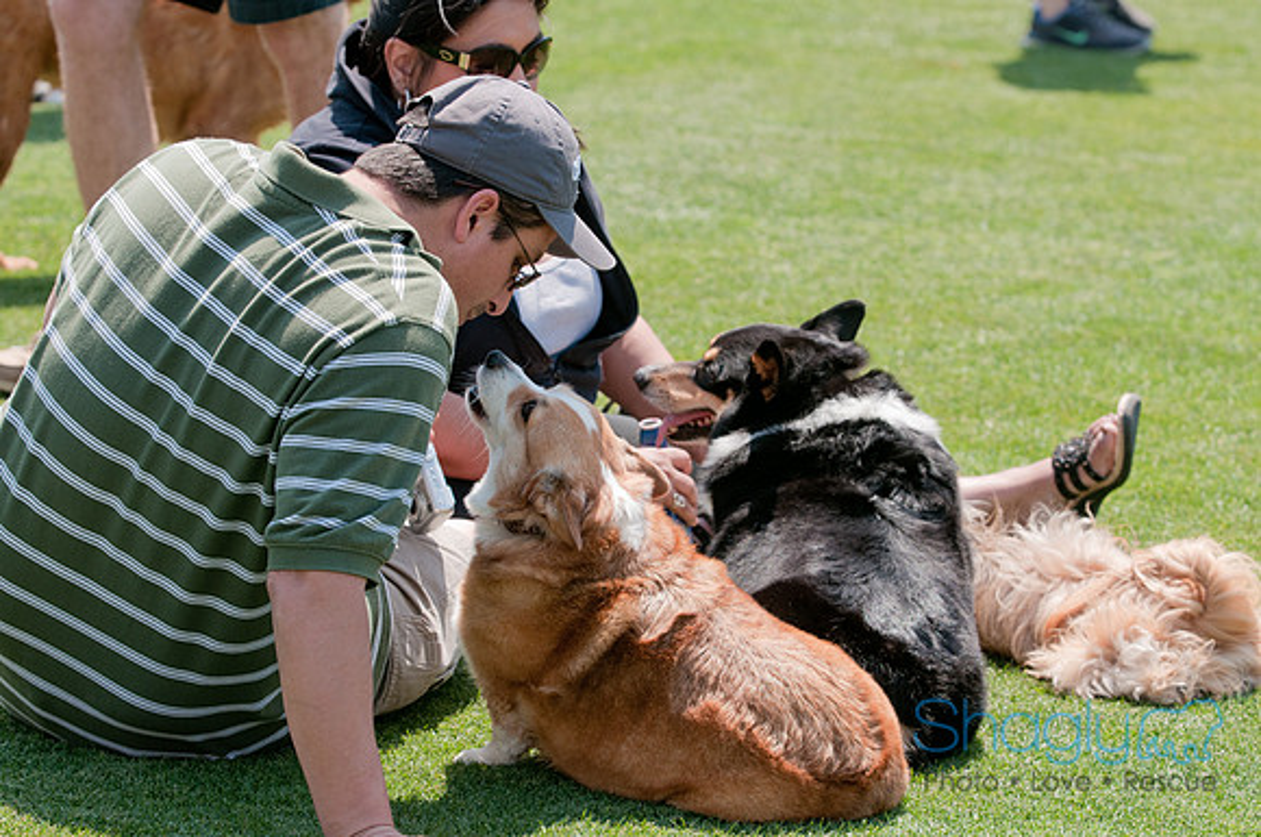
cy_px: 418
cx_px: 630
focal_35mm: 158
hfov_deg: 13.1
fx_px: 5509
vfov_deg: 8.7
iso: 200
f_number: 5.6
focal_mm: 105
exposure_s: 1/400
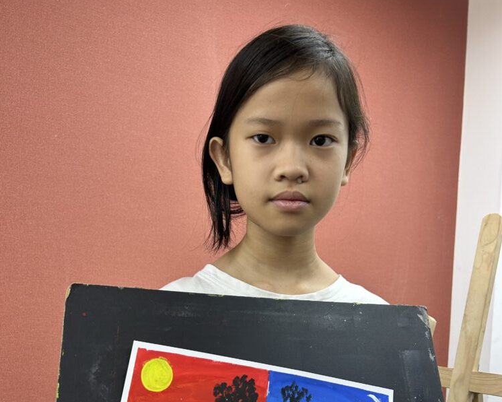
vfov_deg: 41.5
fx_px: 505
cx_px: 251
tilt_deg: -3.9
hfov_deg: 52.8
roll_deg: -1.2
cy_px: 323
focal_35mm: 34
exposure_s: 1/100
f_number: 1.5
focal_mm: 5.7
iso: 50
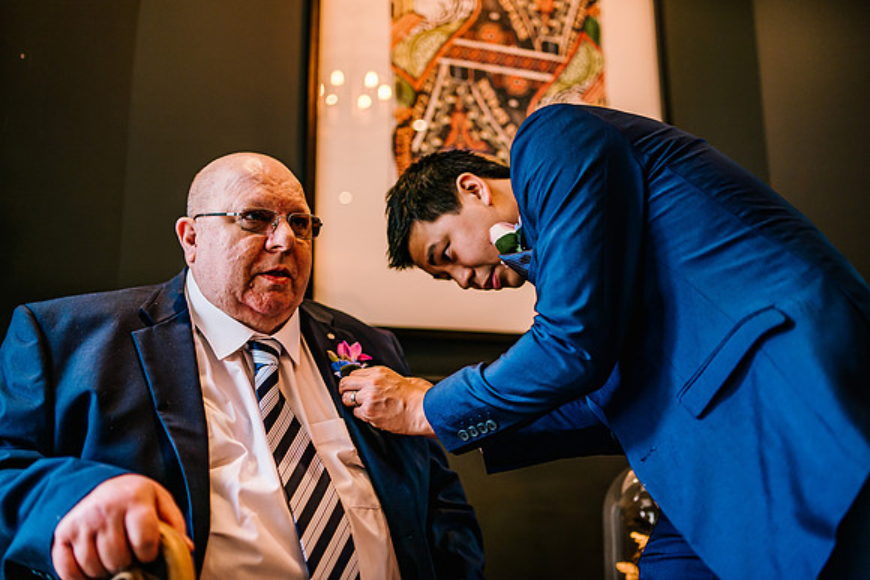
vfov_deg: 37.9
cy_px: 290
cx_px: 435
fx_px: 846
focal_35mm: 35
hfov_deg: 54.4
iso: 400
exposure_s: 1/250
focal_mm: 35
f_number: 1.6
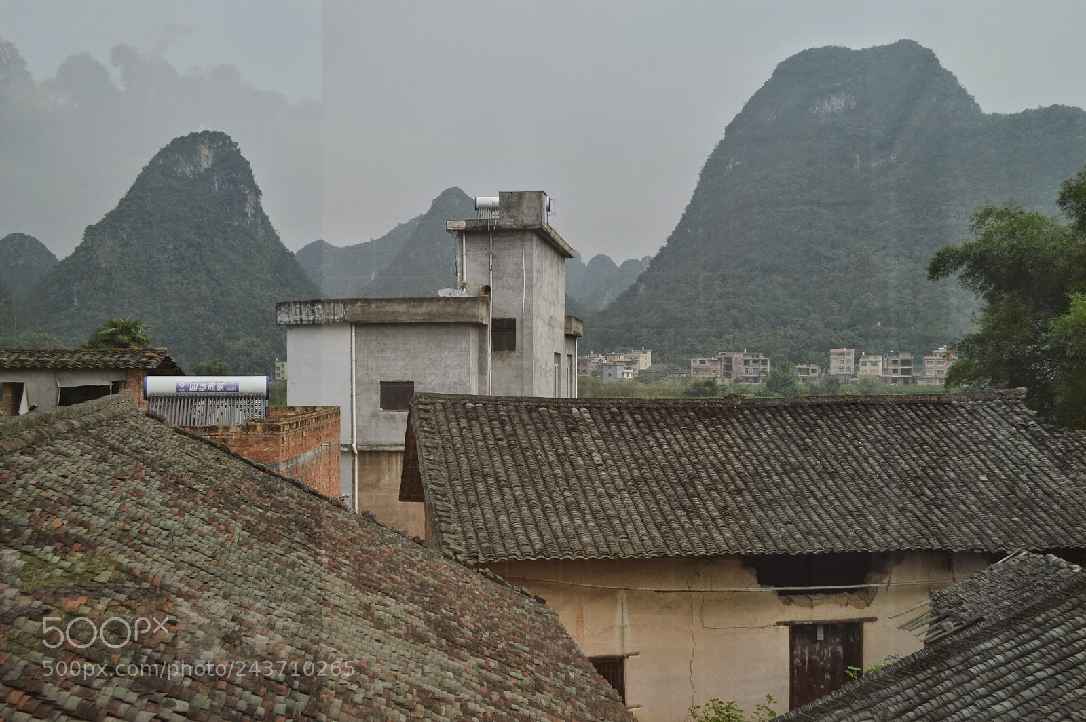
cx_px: 543
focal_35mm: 36
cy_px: 361
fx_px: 1085
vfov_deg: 36.8
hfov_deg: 53.2
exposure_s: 1/4000
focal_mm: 24
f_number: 4.5
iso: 400
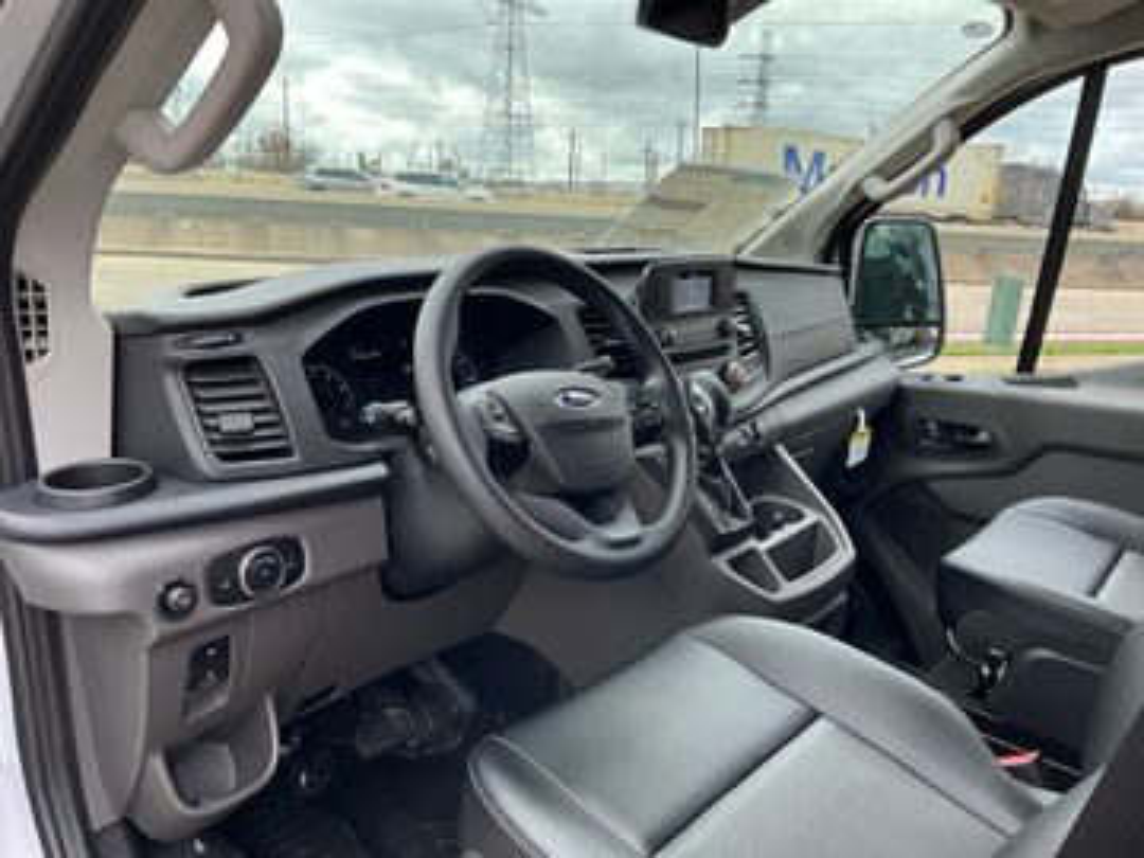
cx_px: 572
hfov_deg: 61.7
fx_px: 958
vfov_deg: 48.2
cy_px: 429
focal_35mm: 29
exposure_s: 1/165
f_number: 1.8
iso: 20
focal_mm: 3
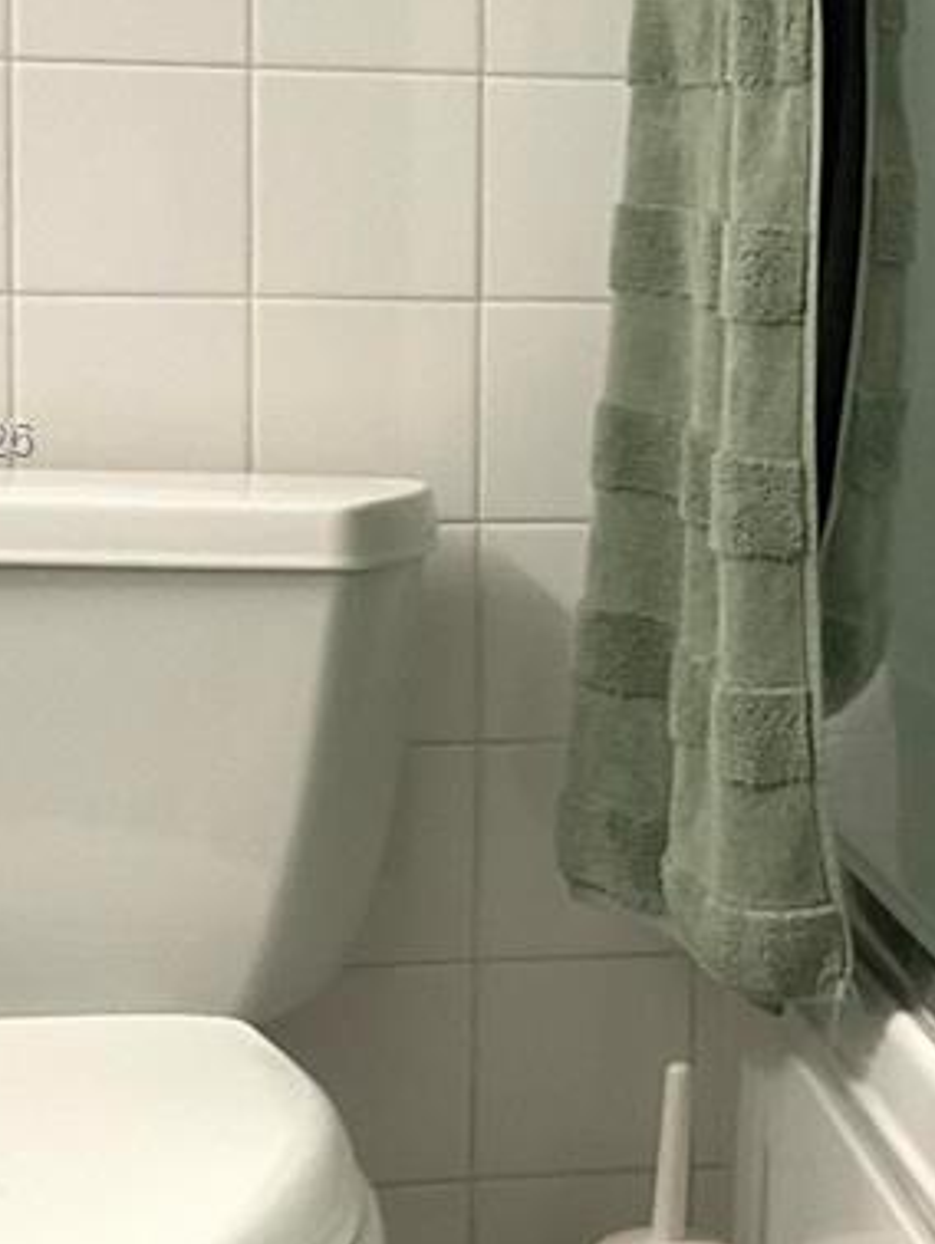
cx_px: 902
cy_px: 441
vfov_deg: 21.2
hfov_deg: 15.8
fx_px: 3310
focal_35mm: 92
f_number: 1.8
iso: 100
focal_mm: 3
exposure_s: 1/60
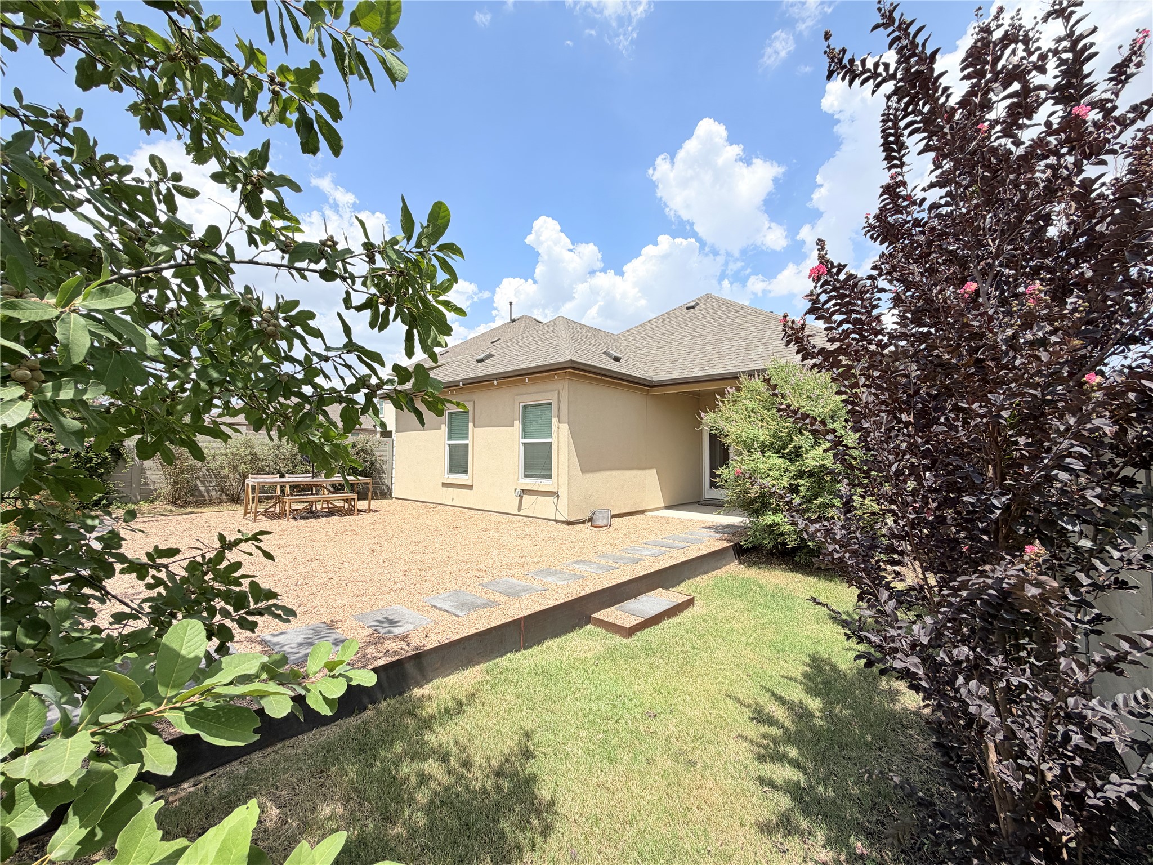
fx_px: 466
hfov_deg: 102.1
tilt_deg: +2.2
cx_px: 576
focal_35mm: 14
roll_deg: +0.0
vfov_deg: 85.7
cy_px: 432
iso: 20
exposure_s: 1/876
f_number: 2.2
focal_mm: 2.22
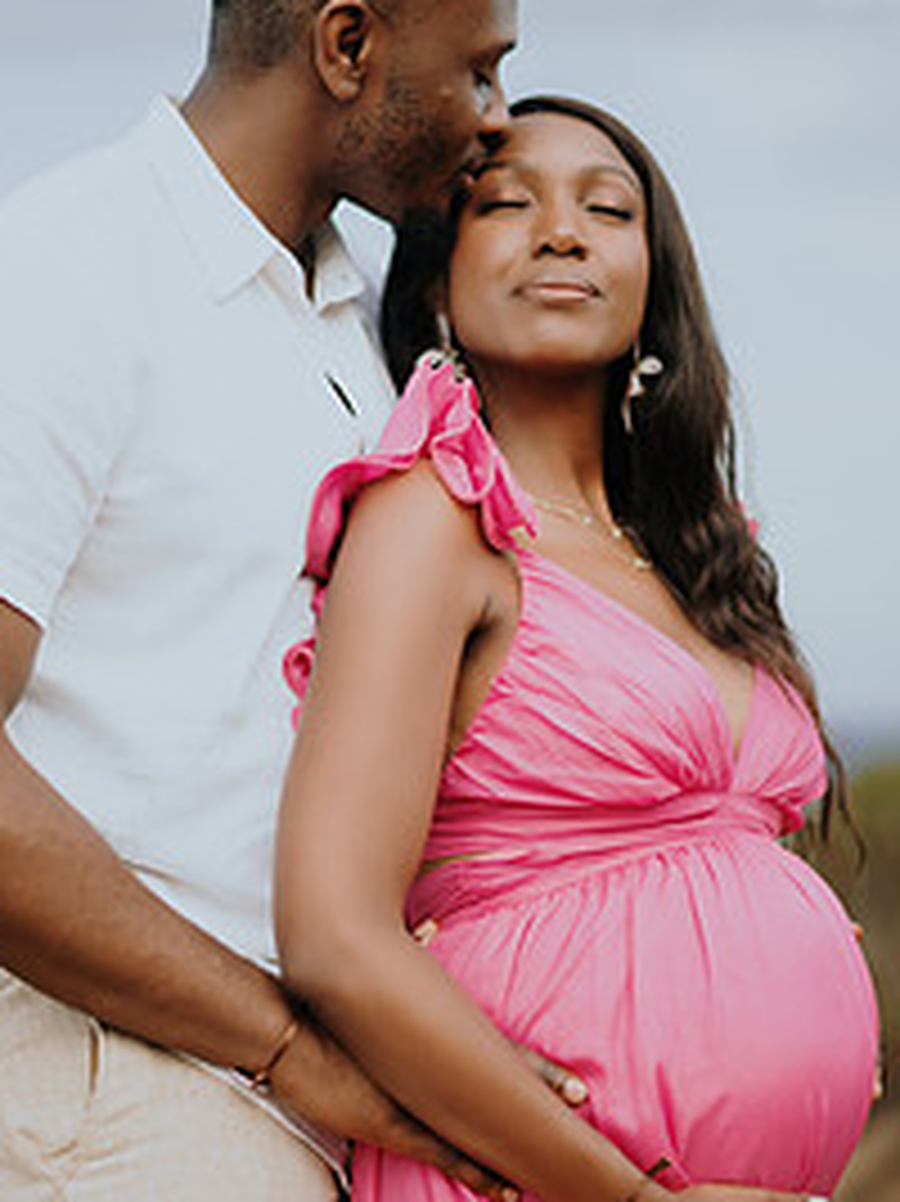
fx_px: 3261
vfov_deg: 20.9
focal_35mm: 94
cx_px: 392
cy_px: 599
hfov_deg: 15.7
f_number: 1.4
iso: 50
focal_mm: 58
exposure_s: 1/2000
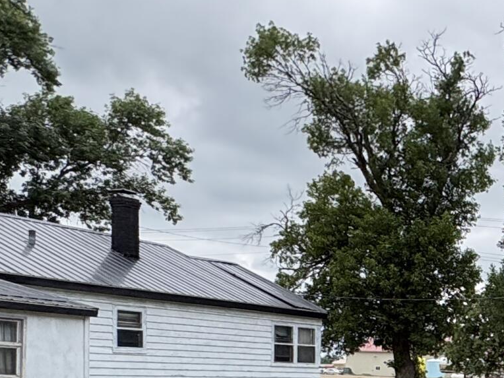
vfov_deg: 24.9
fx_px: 801
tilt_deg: +1.4
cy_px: 408
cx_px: 690
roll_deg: +1.4
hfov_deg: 27.7
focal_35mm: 55
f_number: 2.2
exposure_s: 1/968
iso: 64
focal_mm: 2.22
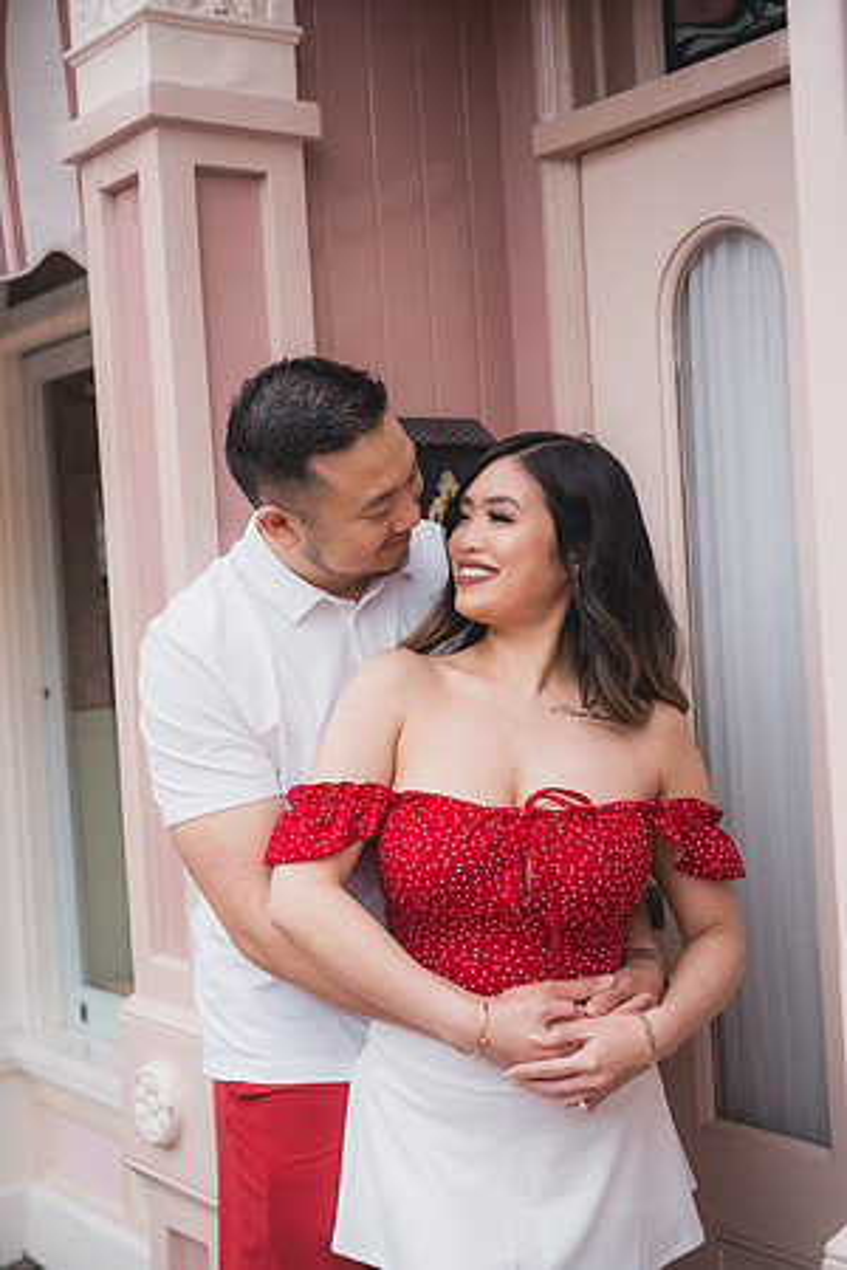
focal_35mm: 50
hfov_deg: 27.0
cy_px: 635
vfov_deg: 39.6
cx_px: 424
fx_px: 1764
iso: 250
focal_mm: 50
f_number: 2.8
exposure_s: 1/500
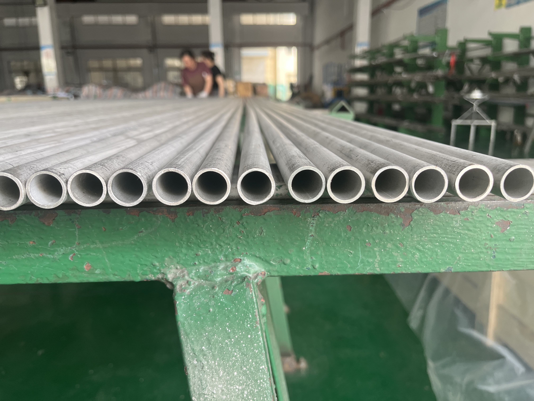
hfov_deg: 67.3
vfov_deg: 53.1
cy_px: 200
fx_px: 401
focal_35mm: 26
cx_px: 267
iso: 64
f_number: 1.6
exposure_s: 1/121
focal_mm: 5.1
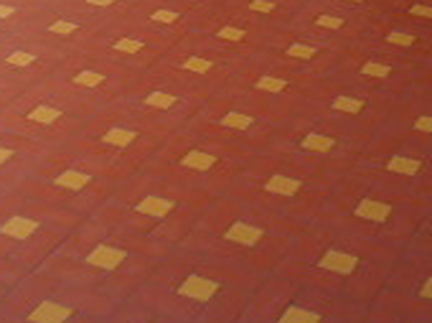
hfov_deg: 20.0
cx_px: 168
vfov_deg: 13.5
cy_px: -252
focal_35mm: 98
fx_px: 1221
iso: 64
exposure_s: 1/80
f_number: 2.8
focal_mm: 4.7
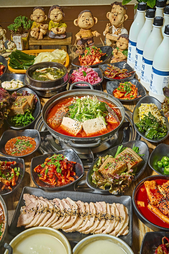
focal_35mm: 40
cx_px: 84
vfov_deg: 48.5
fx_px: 282
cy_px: 127
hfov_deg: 33.4
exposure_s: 1/160
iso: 640
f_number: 10
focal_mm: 40
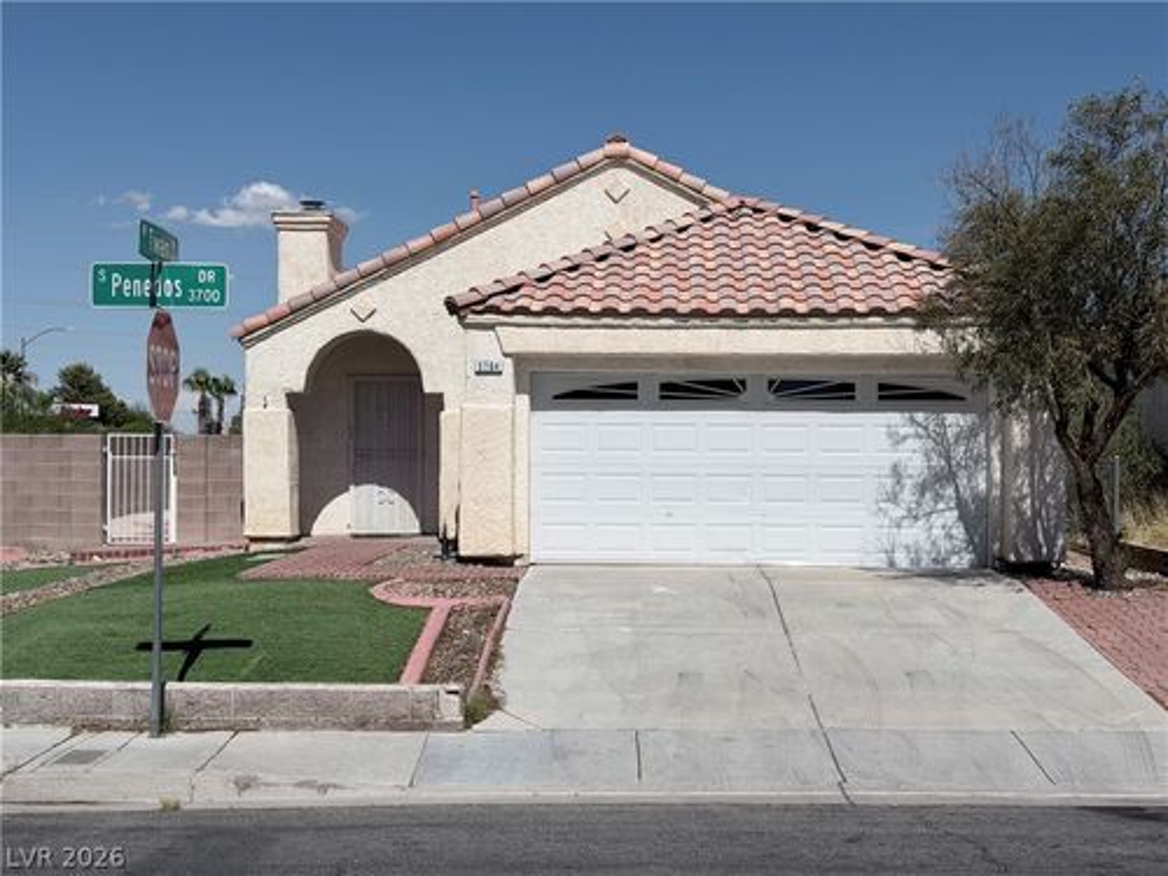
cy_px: 438
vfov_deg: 30.3
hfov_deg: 39.7
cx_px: 584
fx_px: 1620
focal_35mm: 48
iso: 80
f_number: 1.78
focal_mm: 6.76
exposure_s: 1/20408
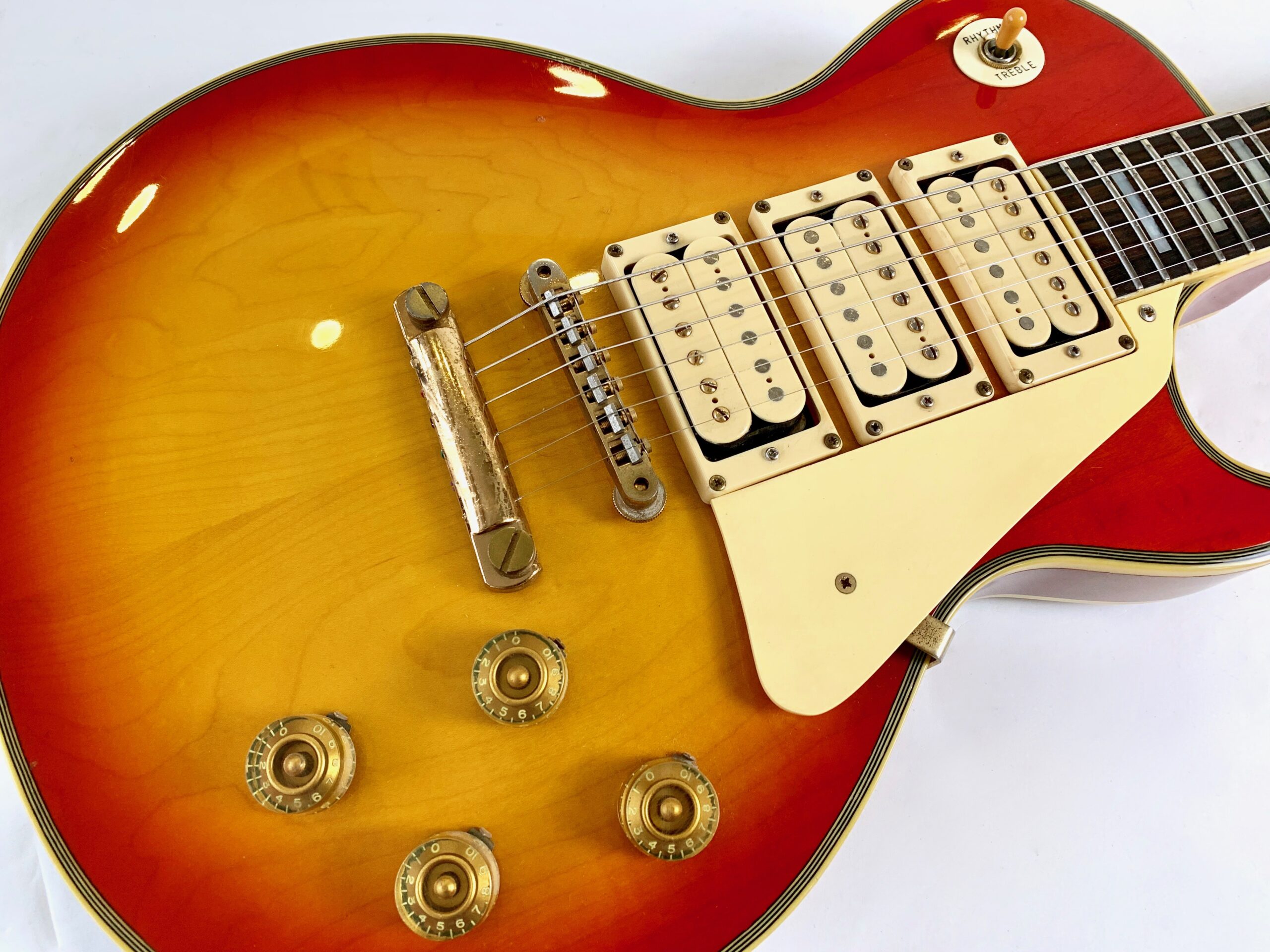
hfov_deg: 67.3
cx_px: 635
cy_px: 476
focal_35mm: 26
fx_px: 954
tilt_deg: -70.1
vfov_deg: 53.1
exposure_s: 1/100
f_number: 1.8
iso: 80
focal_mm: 4.25
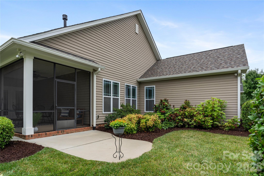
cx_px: 132
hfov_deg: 84.0
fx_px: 147
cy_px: 88
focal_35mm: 20
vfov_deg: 61.9
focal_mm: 20
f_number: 7.1
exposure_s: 1/125
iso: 100
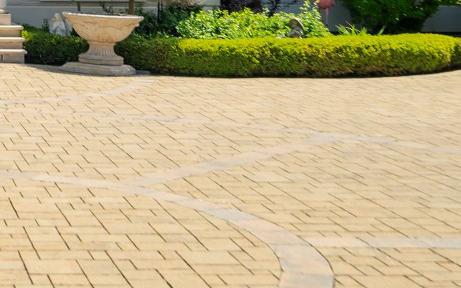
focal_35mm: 96
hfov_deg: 20.1
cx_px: -108
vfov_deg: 13.2
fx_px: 1206
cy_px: -76
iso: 100
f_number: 6.3
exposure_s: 1/500
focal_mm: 31
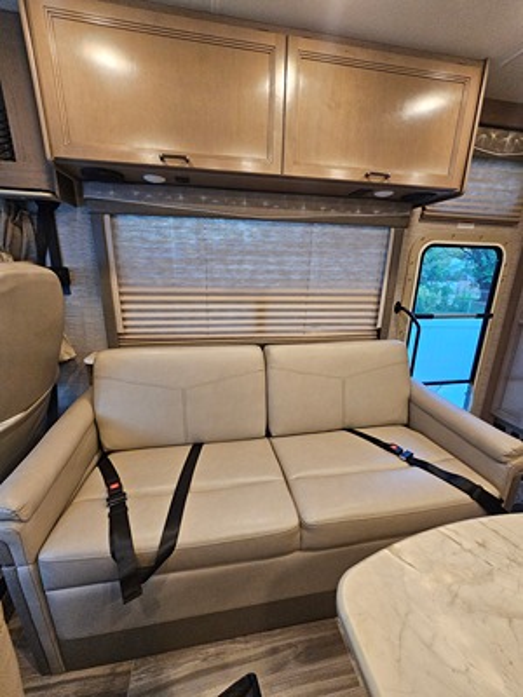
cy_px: 348
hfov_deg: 89.9
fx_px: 262
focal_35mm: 13
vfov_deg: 106.2
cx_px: 262
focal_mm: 2.2
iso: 500
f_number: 2.2
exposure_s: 1/100
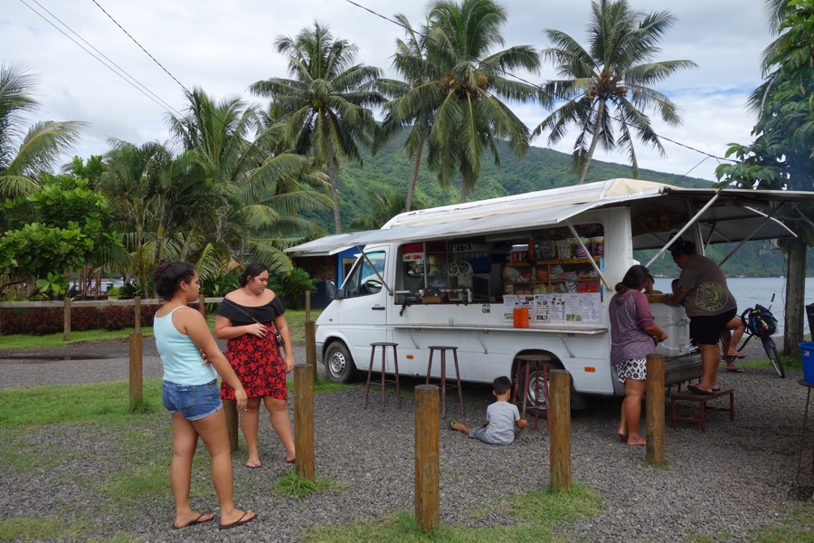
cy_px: 272
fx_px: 678
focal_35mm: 30
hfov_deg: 61.9
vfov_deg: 43.6
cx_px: 407
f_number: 5.6
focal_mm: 11.04
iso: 125
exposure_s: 1/320
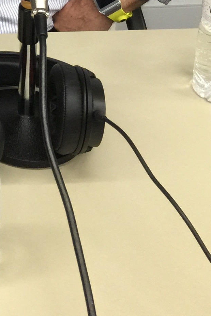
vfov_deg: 16.8
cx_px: -186
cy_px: -204
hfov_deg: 11.8
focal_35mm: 106
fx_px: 932
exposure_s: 1/33
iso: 64
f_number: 2.2
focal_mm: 4.15
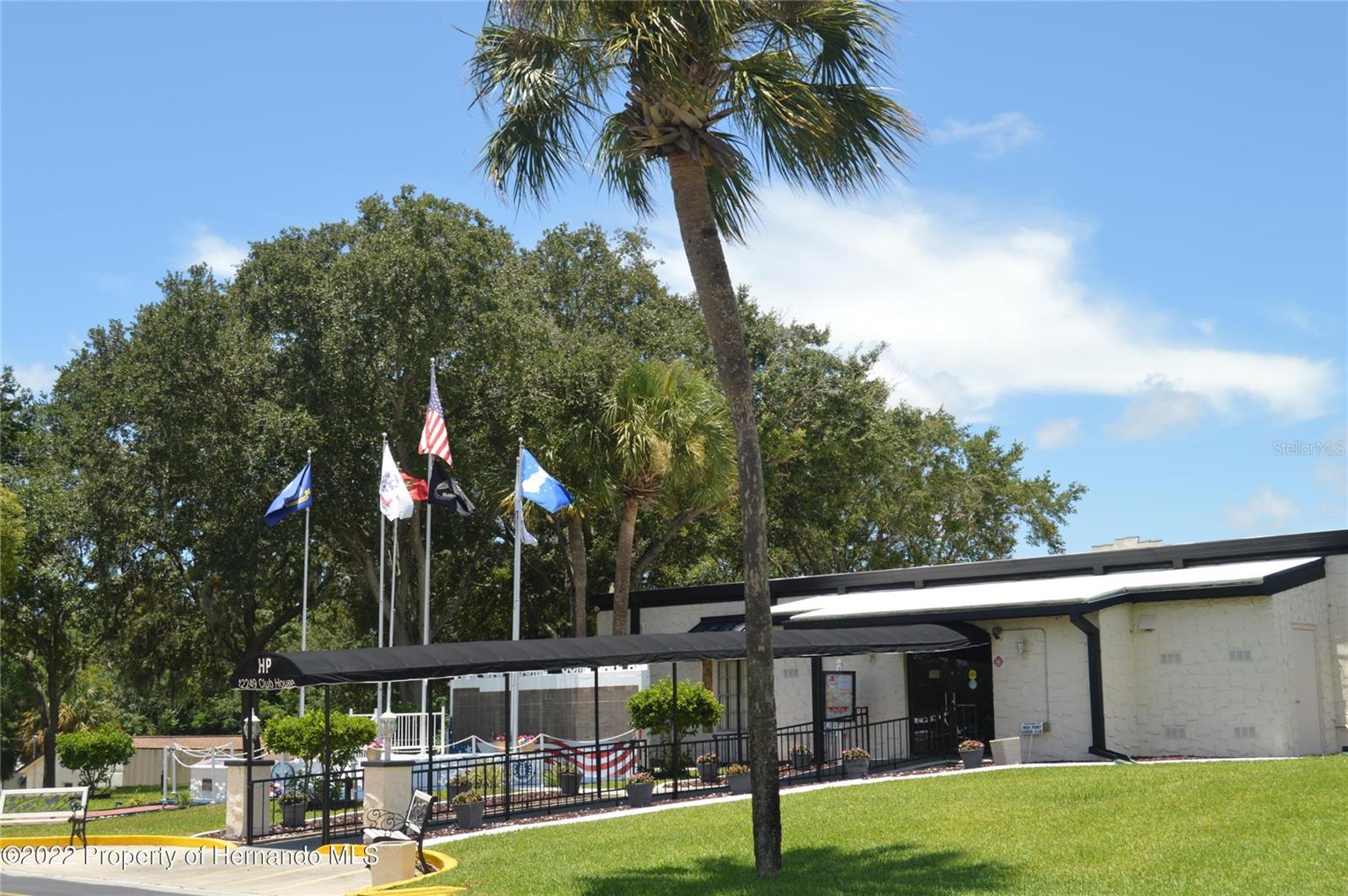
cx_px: 674
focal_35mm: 46
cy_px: 448
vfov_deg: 28.9
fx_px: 1739
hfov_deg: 42.4
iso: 100
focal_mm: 31
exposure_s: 1/200
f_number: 8
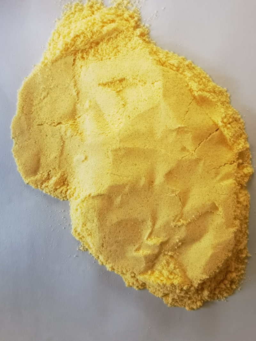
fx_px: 266
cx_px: 128
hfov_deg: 51.3
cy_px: 170
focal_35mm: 27
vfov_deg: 65.3
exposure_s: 1/33.3
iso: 320
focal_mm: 2.26
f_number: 2.2
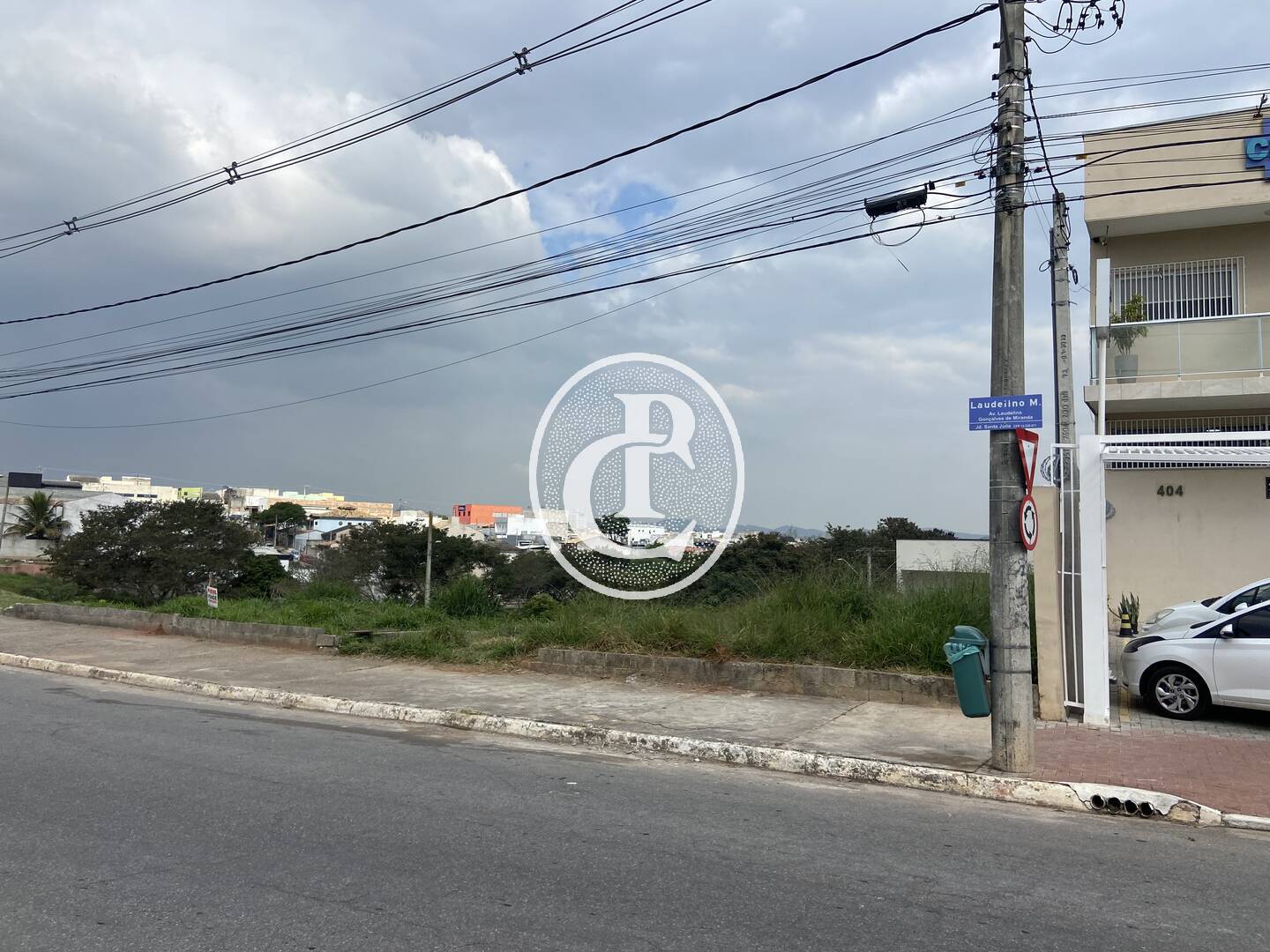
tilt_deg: +5.5
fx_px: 954
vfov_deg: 53.1
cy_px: 476
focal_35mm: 26
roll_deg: -1.0
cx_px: 635
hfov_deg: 67.3
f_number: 1.8
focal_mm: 4.25
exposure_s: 1/2967
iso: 32
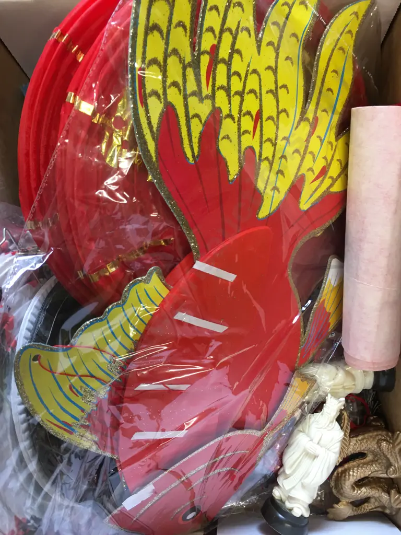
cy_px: 268
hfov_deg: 48.2
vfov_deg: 61.7
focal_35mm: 29
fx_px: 448
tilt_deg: -78.9
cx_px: 200
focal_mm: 4.15
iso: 40
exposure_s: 1/33
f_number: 2.2
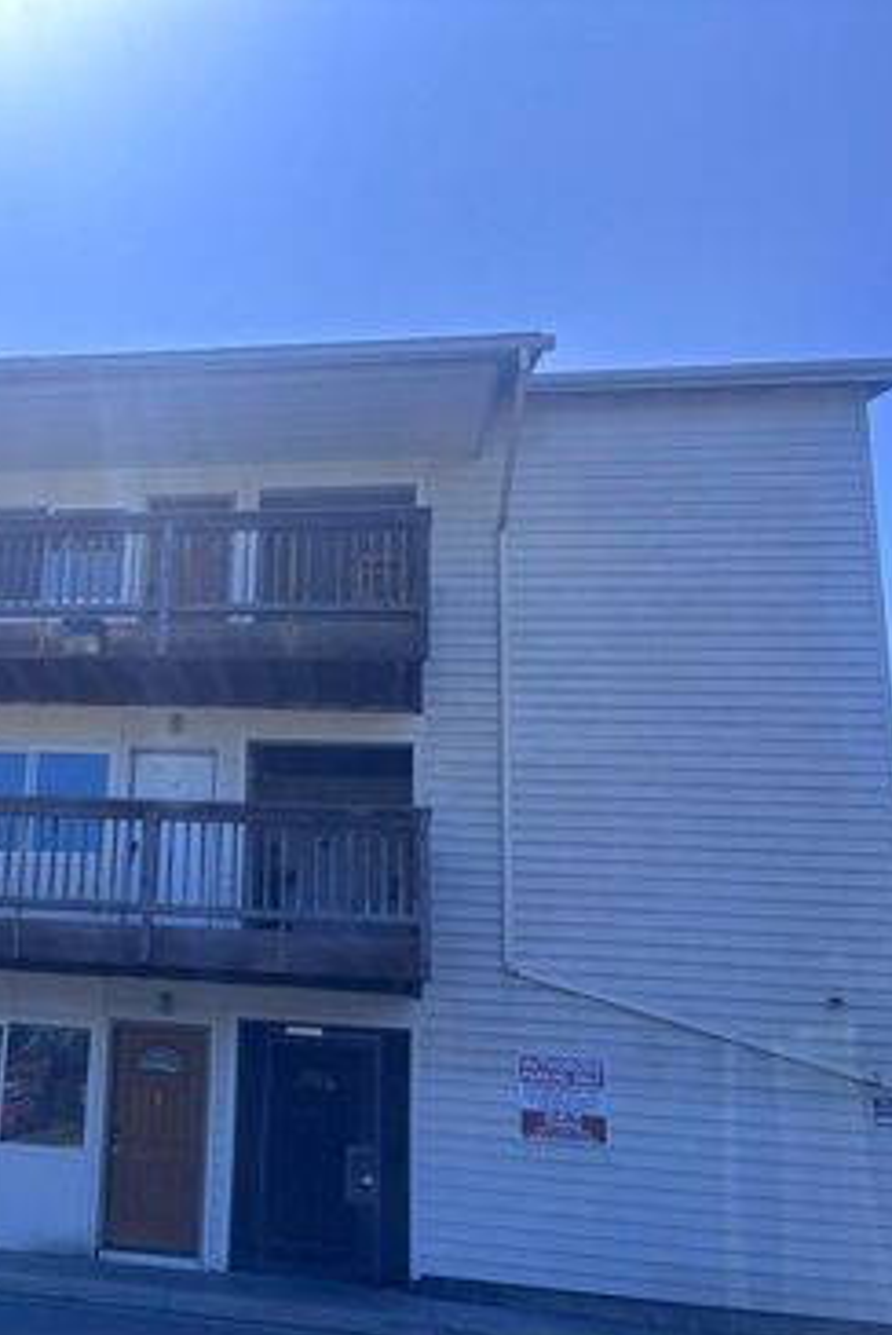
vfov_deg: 51.8
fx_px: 1372
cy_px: 678
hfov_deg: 33.8
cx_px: 66
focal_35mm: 37
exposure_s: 1/3937
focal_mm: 5.96
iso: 50
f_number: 1.6
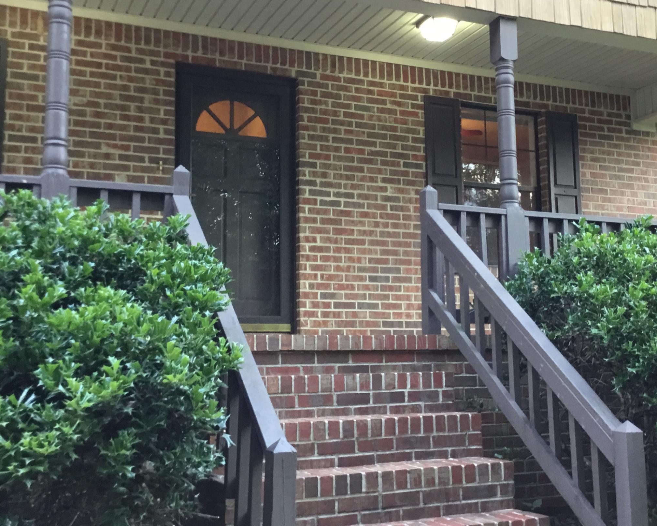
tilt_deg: +11.6
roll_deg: +1.5
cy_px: 233
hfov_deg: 41.0
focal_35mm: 45
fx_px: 875
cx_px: 382
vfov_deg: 33.4
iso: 80
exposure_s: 1/30
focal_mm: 3.3
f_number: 2.4
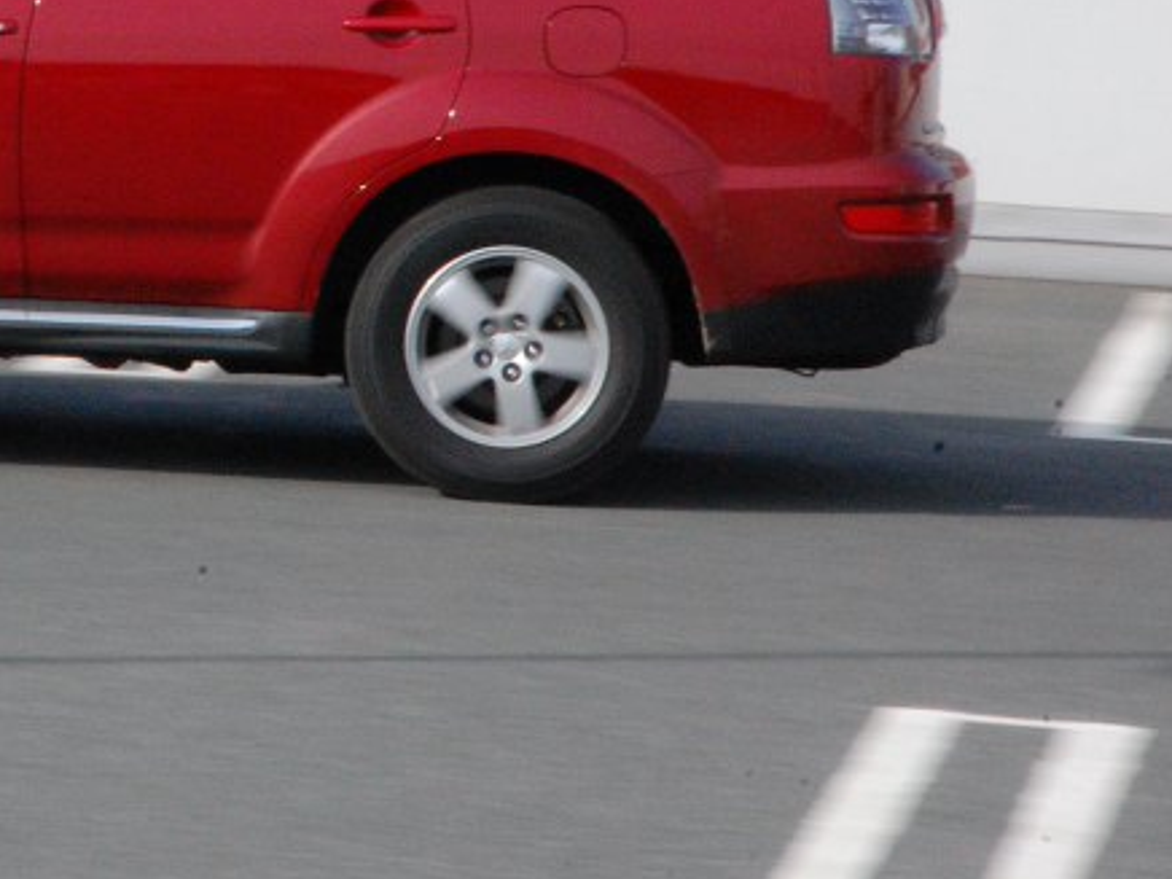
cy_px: -4
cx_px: -89
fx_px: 12595
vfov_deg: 4.0
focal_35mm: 372
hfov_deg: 5.3
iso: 1600
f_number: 36
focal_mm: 110
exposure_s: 1/100
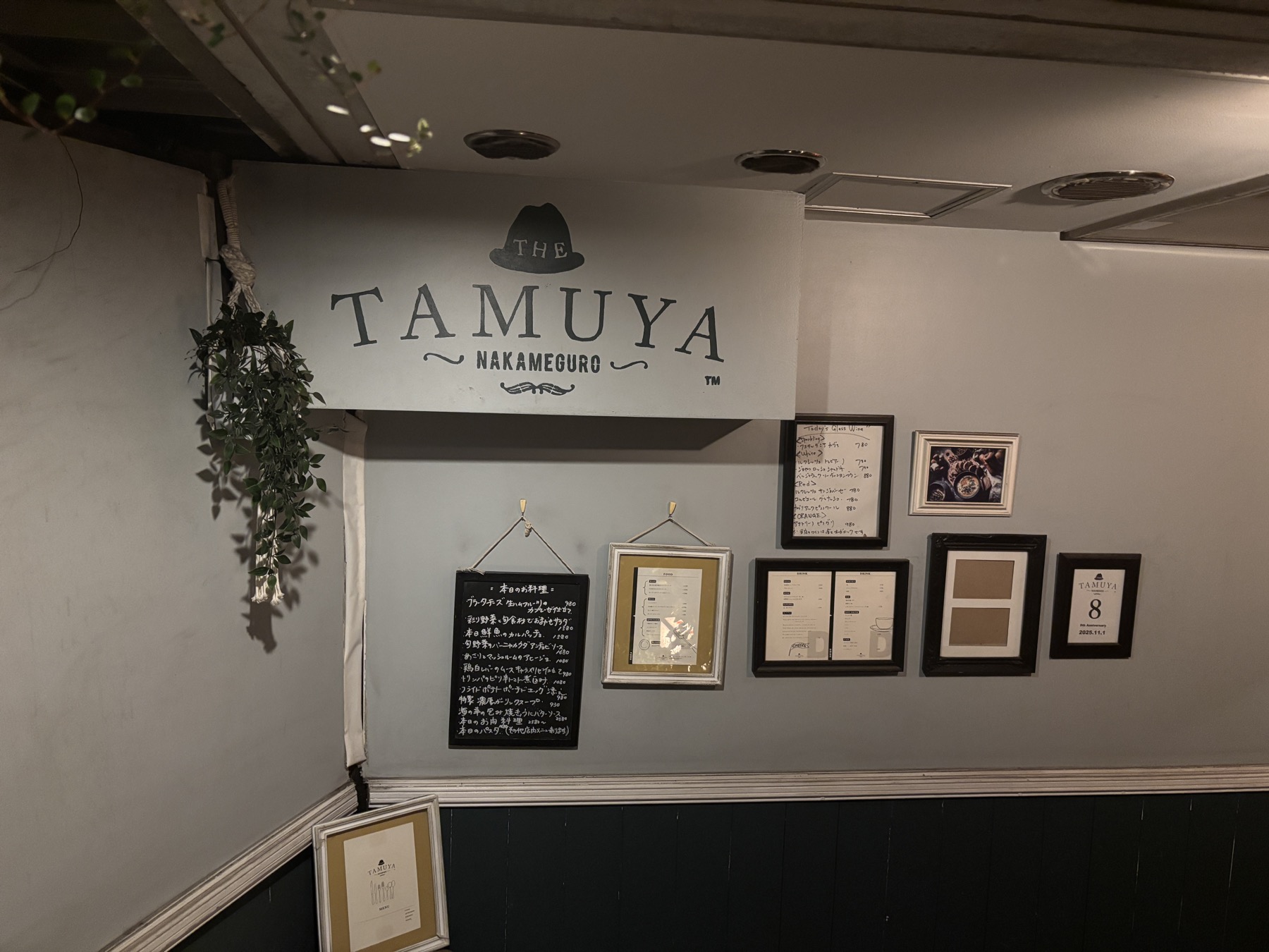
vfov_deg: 53.1
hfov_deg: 67.3
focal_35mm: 26
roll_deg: -2.3
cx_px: 634
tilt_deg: -6.5
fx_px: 953
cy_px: 476
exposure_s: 1/25
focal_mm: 5.96
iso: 640
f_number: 1.6
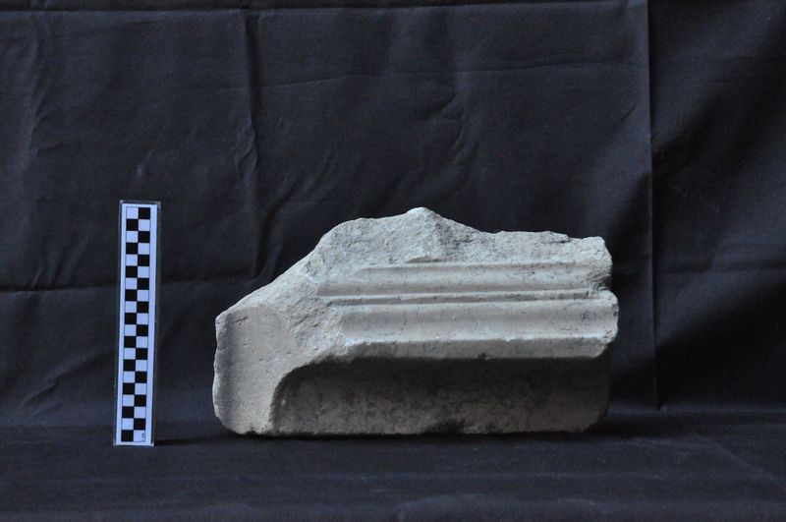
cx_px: 393
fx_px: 1635
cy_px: 261
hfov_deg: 27.0
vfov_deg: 18.1
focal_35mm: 75
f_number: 9
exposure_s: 1/200
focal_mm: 50
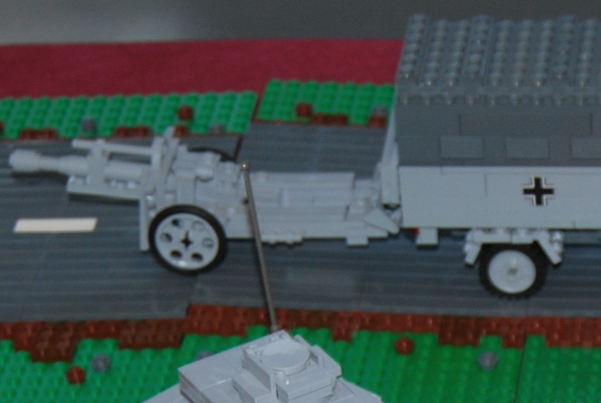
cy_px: 605
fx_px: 3126
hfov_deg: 10.9
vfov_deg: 7.2
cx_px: 549
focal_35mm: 187
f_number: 4.5
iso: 200
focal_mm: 34
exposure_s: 1/60
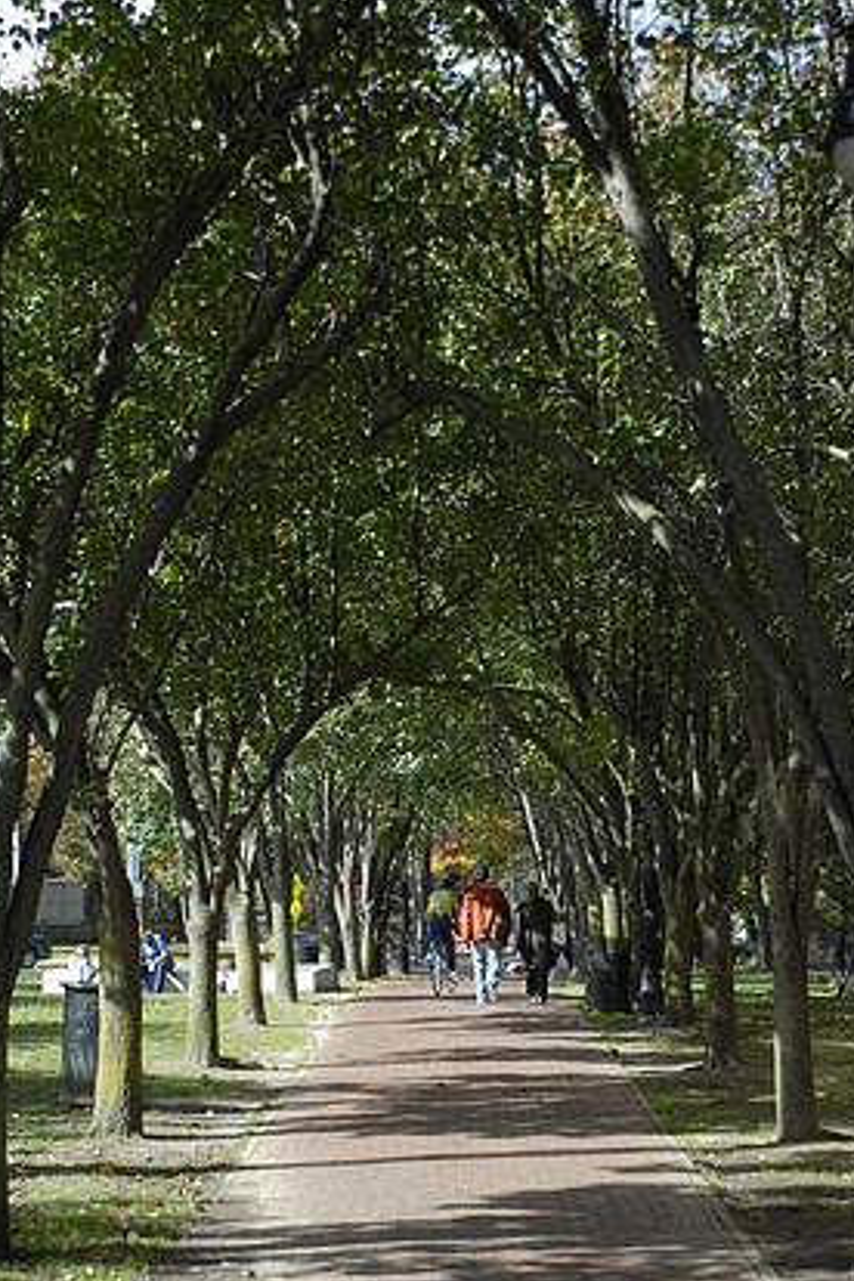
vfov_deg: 25.3
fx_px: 2846
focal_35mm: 80
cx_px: 433
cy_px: 770
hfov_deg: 17.1
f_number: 5
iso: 200
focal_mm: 38
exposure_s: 1/250
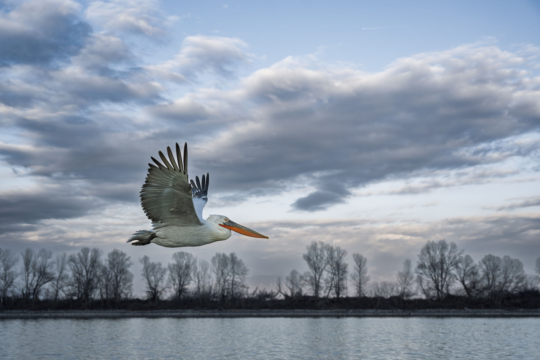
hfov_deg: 38.9
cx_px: 266
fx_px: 765
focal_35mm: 51
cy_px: 183
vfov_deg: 26.5
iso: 180
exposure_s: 1/1000
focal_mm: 49
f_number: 4
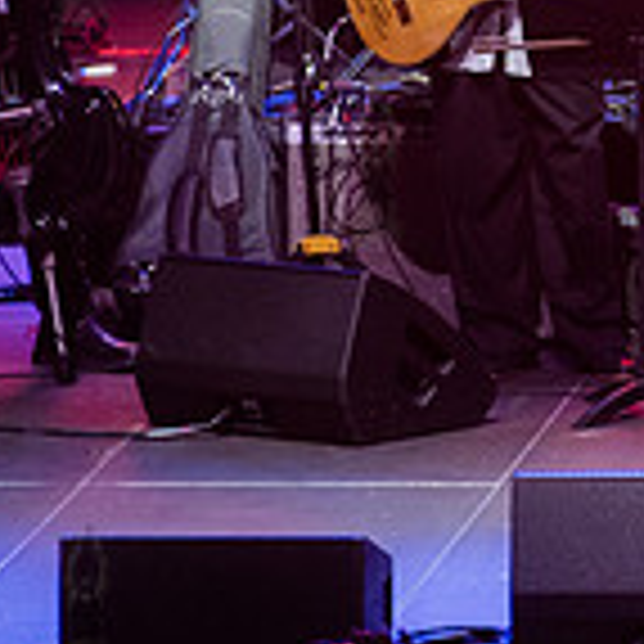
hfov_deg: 2.5
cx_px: 955
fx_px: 14502
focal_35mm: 689
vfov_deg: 2.5
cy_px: -52
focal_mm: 200
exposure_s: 1/500
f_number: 4
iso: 4000
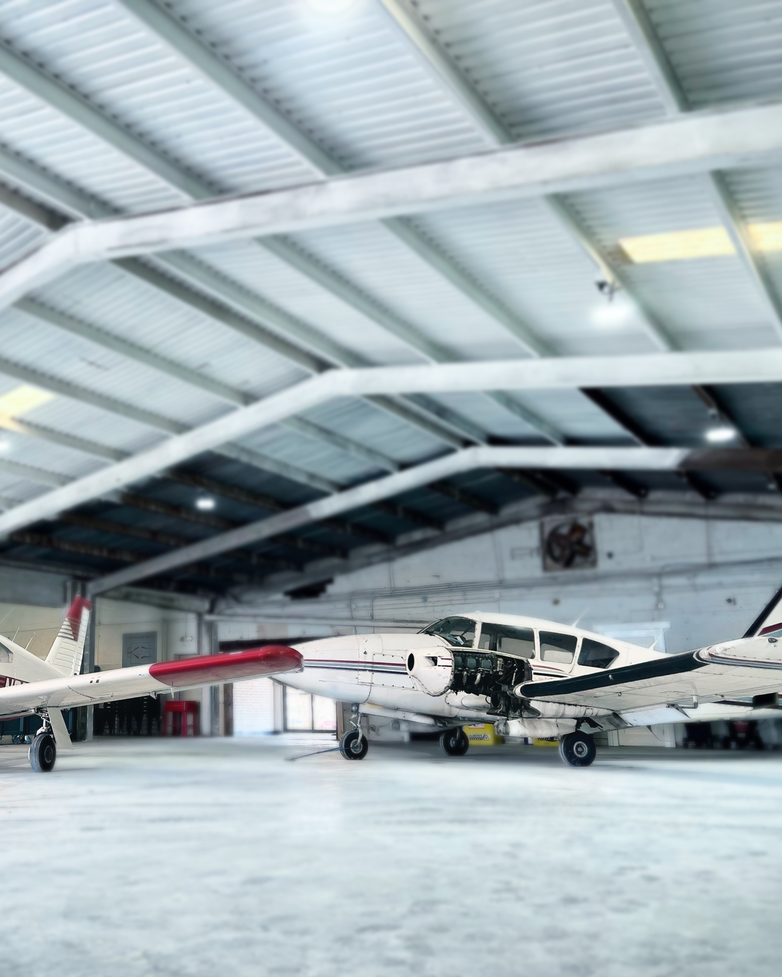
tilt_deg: +12.1
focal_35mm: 34
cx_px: 202
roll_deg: -0.2
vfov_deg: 52.8
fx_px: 984
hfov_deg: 42.1
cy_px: 489
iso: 50
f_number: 1.5
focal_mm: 5.7
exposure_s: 1/120
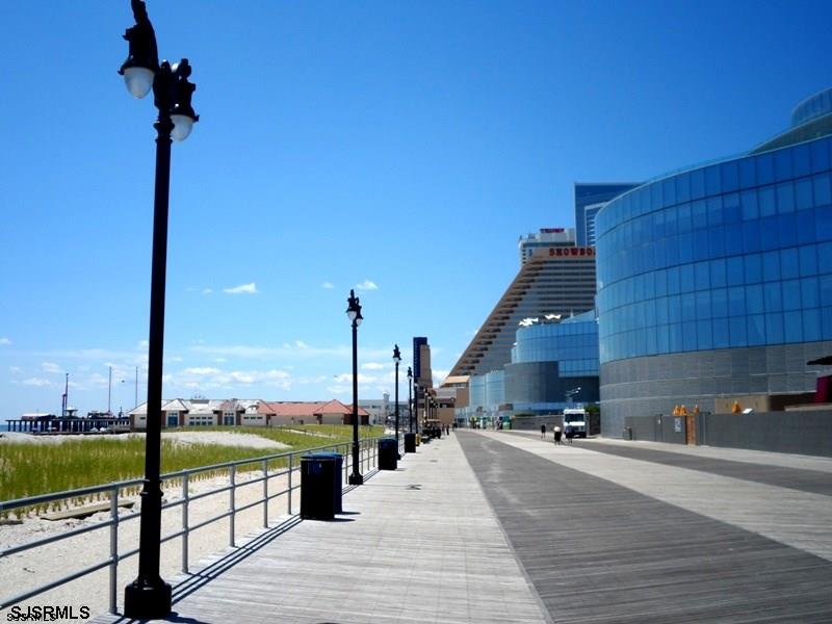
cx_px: 416
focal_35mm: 36
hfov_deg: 51.4
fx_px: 865
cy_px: 312
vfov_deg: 39.7
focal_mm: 6.5
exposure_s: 1/2000
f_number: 3
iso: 80
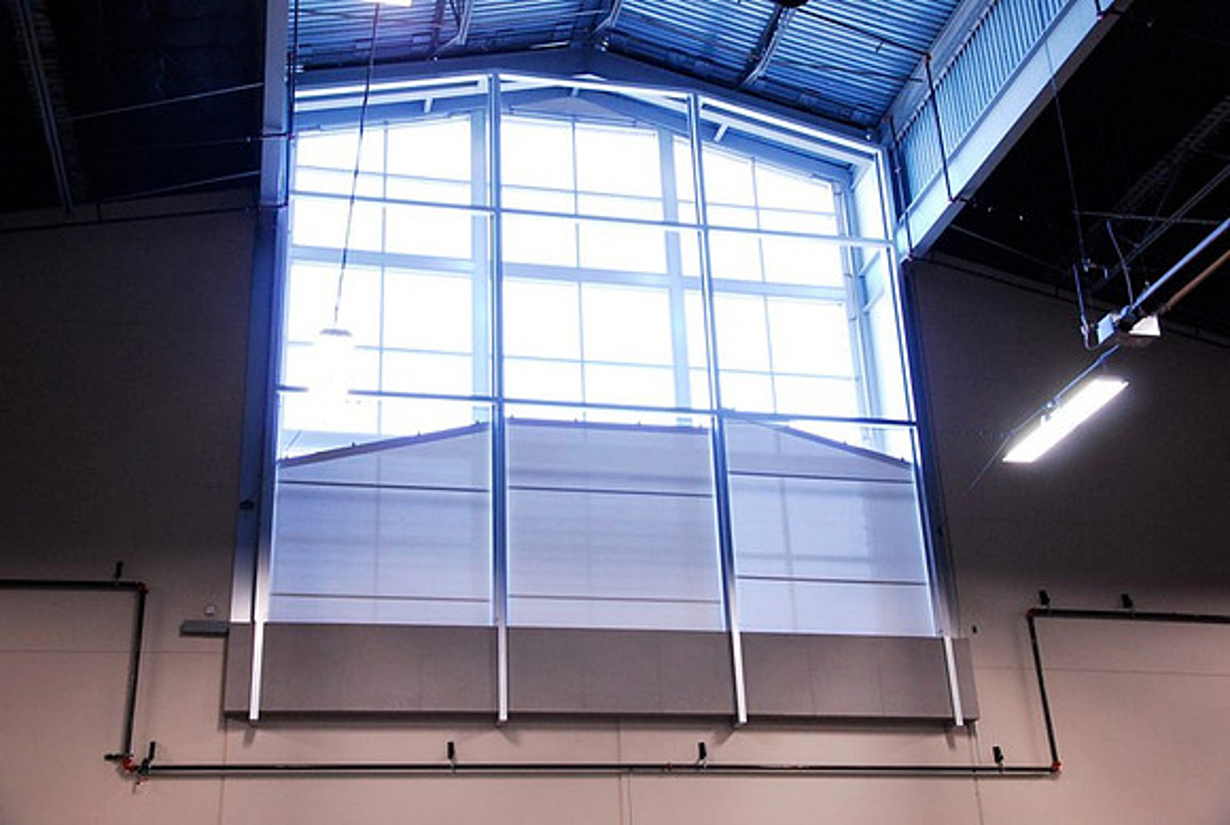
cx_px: 615
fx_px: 1540
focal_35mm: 45
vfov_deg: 30.0
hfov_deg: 43.5
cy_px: 412
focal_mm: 30
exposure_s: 1/60
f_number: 4.8
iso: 800
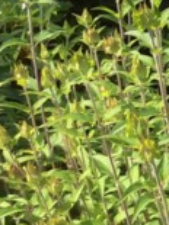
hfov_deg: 8.2
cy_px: 73
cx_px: 417
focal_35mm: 165
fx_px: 1076
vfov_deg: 12.0
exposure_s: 1/880
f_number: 2.4
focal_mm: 3.3
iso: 32
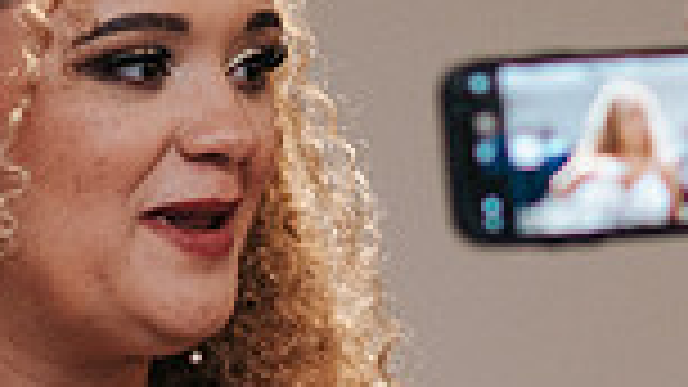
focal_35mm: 508
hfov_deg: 4.3
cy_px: 452
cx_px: 130
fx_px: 9266
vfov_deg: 2.4
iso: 800
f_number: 1.8
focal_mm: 85
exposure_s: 1/160
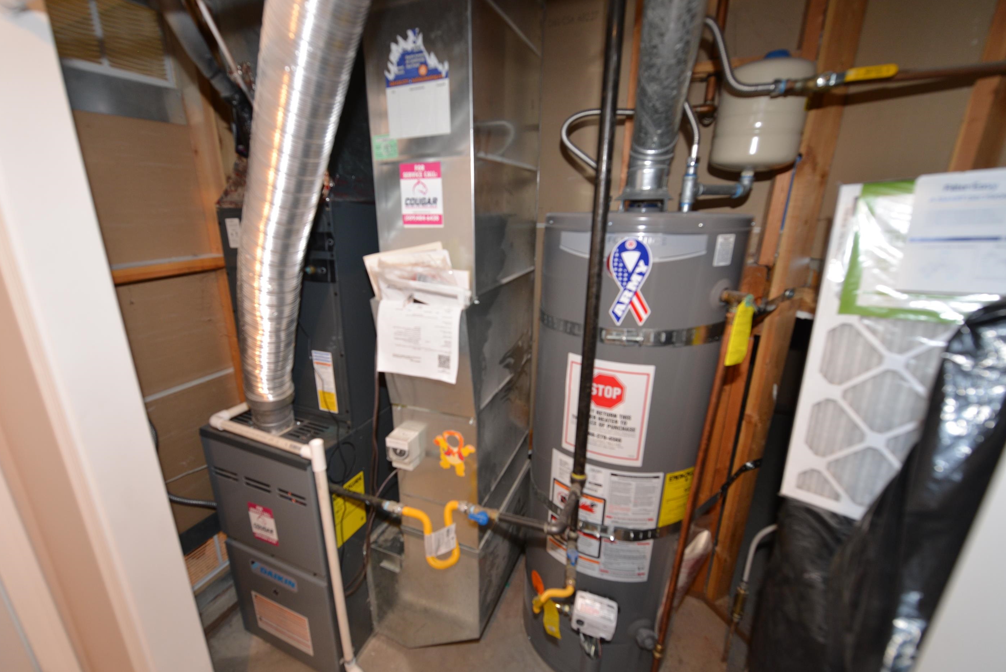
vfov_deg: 77.3
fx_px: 419
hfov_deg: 100.2
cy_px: 350
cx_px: 471
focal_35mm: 15
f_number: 4
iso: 800
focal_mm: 14
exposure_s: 1/60
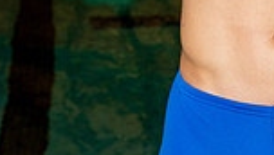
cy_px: -216
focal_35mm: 158
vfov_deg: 7.2
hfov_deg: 13.4
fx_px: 1150
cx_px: 267
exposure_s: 1/250
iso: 1600
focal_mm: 51
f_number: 6.3
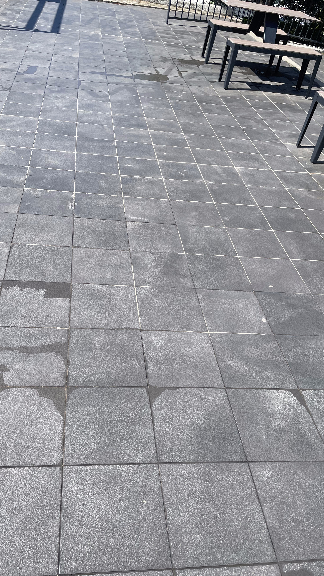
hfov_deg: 40.1
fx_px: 443
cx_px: 142
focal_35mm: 29
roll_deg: -9.2
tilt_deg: -37.1
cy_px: 294
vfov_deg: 66.1
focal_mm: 4.2
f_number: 1.6
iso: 32
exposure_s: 1/1916
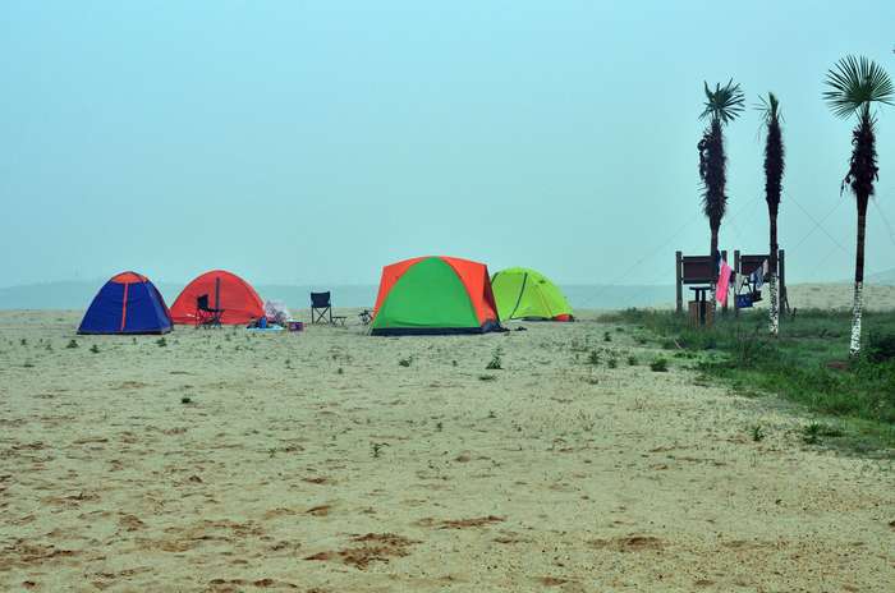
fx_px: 1861
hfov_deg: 27.0
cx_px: 448
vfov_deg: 18.1
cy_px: 296
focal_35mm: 75
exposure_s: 1/100
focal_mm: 50
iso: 320
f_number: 9
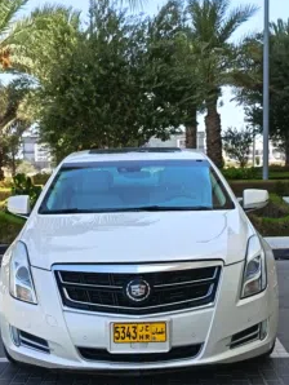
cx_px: 137
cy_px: 249
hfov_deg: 23.3
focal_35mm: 63
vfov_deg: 30.5
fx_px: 700
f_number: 1.75
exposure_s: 1/327
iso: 100
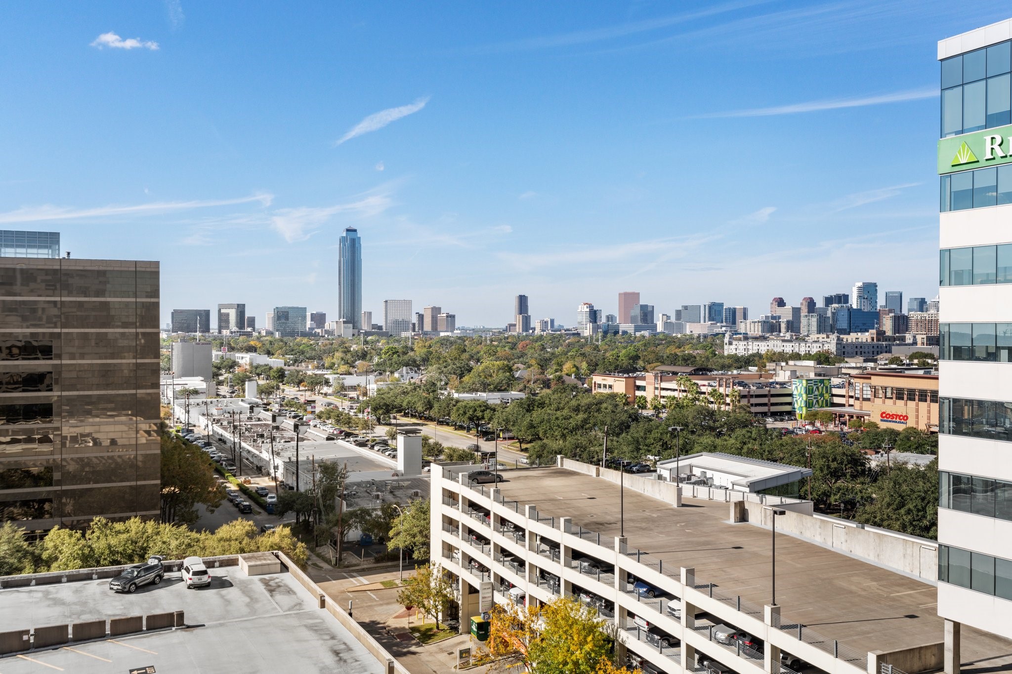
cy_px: 337
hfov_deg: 54.4
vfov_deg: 37.8
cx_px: 506
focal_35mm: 35
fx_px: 984
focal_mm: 35
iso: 100
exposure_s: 1/60
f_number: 8
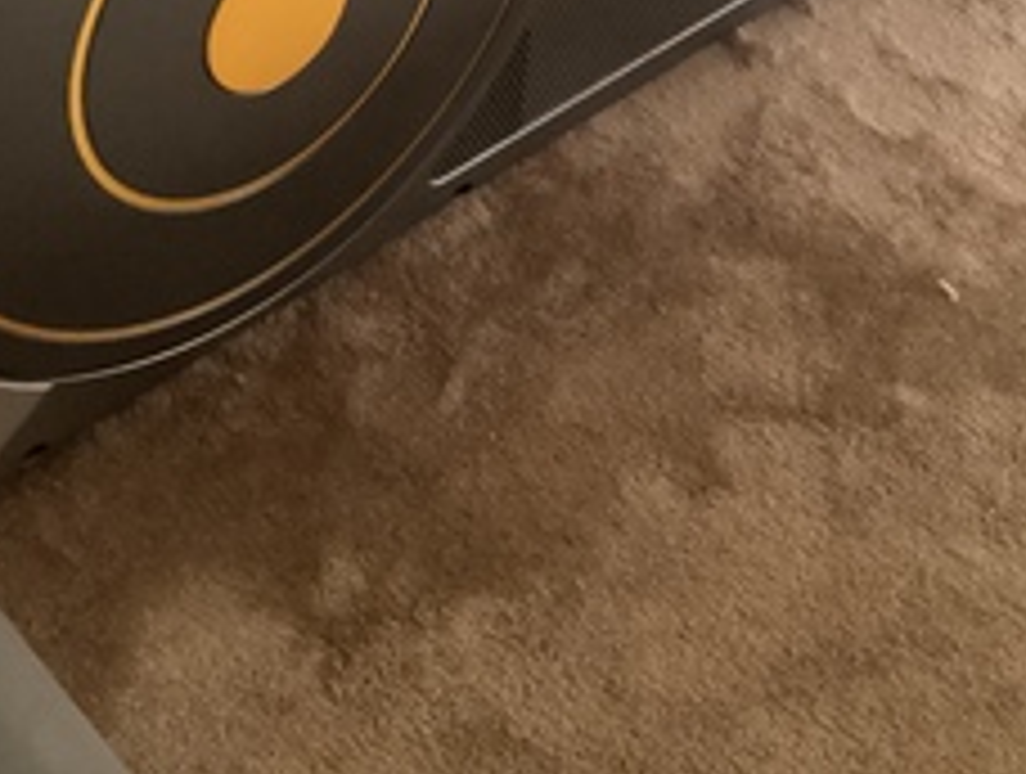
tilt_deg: -40.7
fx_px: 1842
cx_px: 421
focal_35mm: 62
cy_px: 16
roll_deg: -4.6
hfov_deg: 31.1
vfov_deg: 22.9
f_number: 2.4
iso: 640
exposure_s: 1/24
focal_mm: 3.3
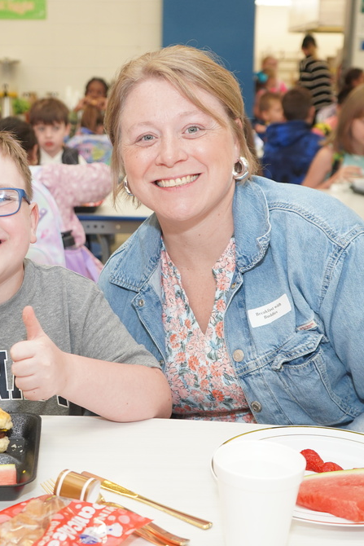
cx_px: 115
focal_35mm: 55
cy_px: 270
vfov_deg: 36.2
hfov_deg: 24.5
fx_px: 834
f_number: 4
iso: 1250
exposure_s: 1/160
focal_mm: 36
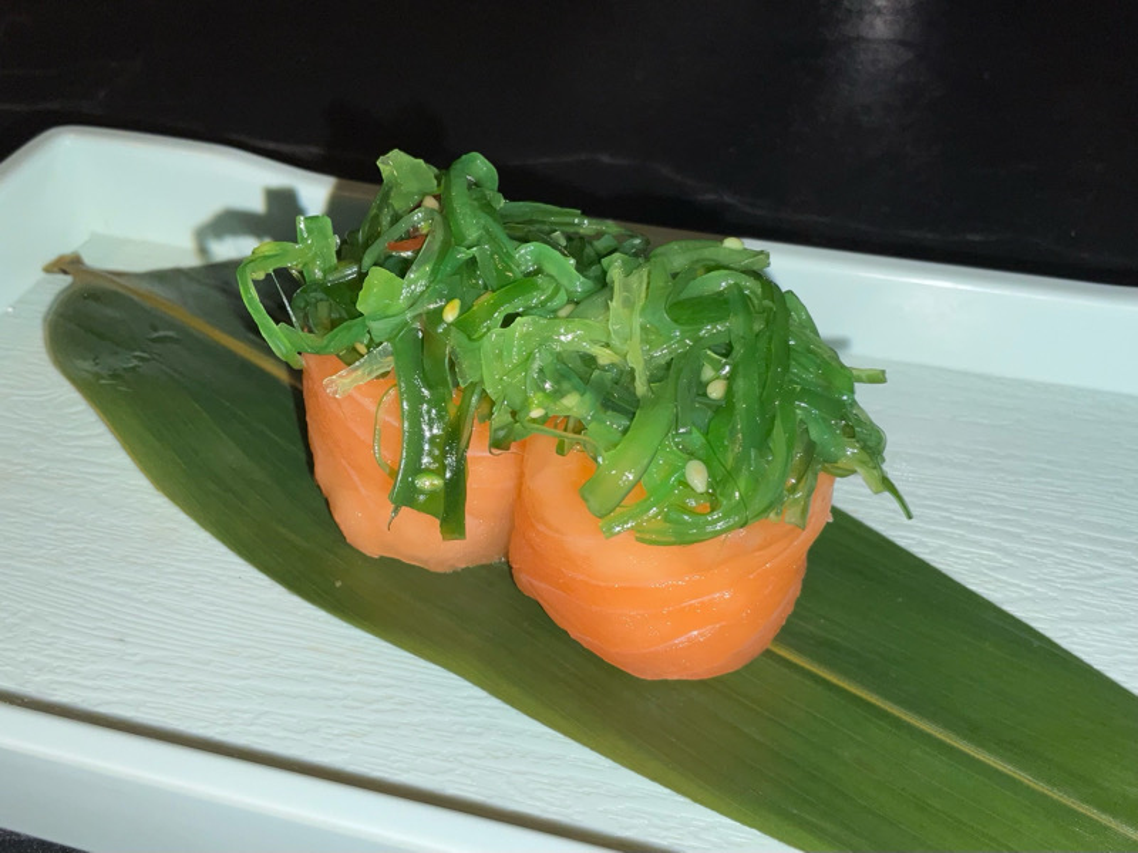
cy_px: 426
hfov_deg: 61.7
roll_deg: +0.3
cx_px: 569
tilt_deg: -41.1
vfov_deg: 48.2
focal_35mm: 29
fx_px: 953
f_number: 1.8
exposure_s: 1/189
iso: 16
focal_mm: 3
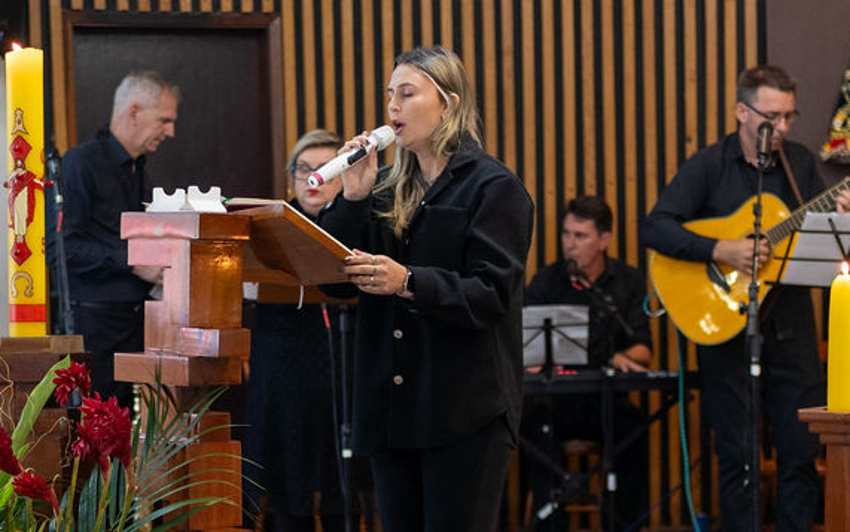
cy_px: 373
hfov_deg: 21.9
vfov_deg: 13.7
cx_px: 427
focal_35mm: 95
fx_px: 2201
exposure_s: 1/160
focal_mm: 35
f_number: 1.8
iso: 1000
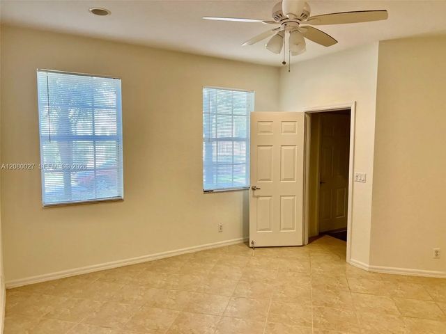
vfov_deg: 53.1
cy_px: 167
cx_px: 223
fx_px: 335
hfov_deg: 67.3
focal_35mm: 26
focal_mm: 5.7
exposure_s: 1/60
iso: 80
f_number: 1.5
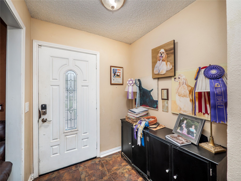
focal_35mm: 14
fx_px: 97
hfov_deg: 102.1
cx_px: 120
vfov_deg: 85.7
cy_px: 90
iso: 500
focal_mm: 7
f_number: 4.5
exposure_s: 1/10
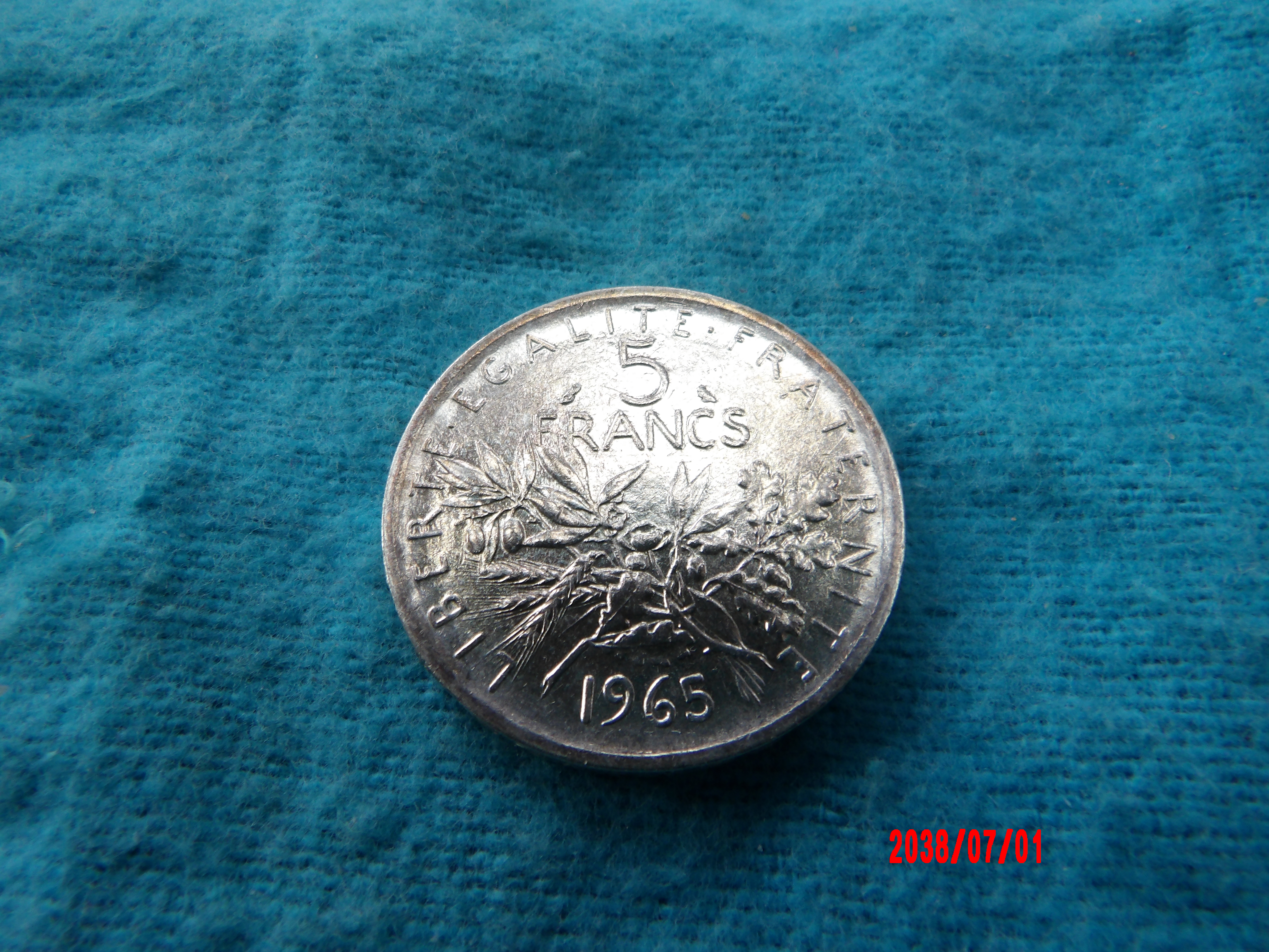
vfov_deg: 58.9
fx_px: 843
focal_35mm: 23
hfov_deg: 73.9
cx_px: 634
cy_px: 476
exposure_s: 1/30
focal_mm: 4.2
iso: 152
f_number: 4.1
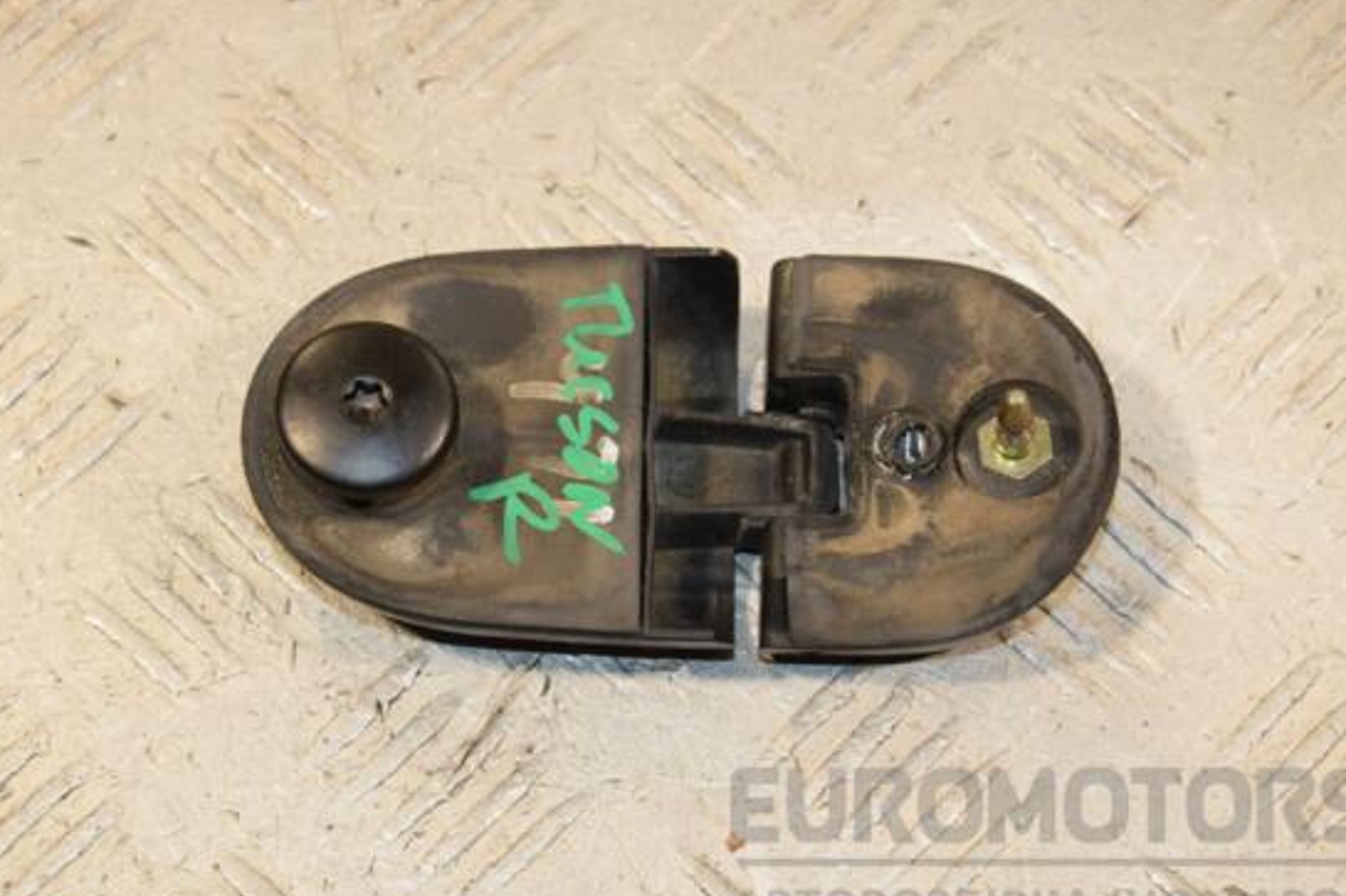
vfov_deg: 12.6
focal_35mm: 109
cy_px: 476
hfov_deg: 18.8
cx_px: 684
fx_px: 4074
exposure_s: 1/200
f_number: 8
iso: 800
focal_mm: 66
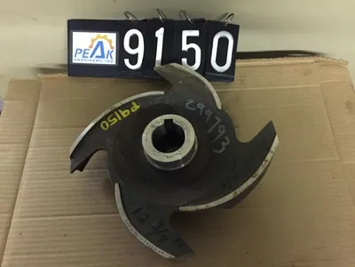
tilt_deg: -58.2
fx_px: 297
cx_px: 178
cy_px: 134
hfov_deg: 61.7
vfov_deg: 48.2
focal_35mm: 29
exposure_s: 1/15
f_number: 2.2
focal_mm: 4.15
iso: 400
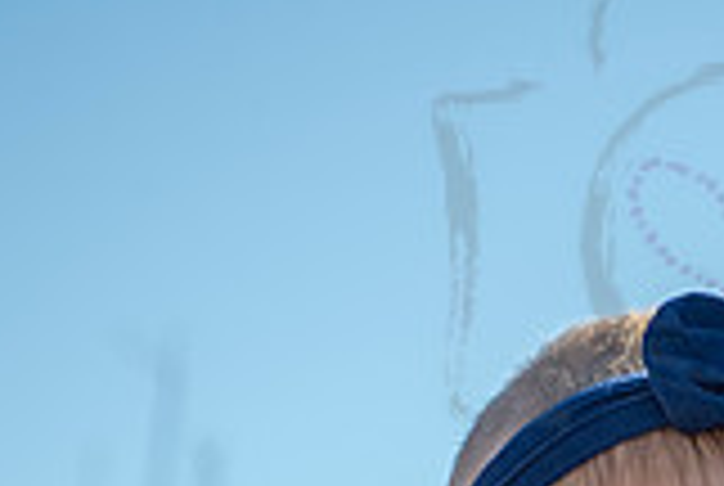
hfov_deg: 7.1
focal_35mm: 288
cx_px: 746
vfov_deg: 4.8
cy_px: 790
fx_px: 5803
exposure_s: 1/500
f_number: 8
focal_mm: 80
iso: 400
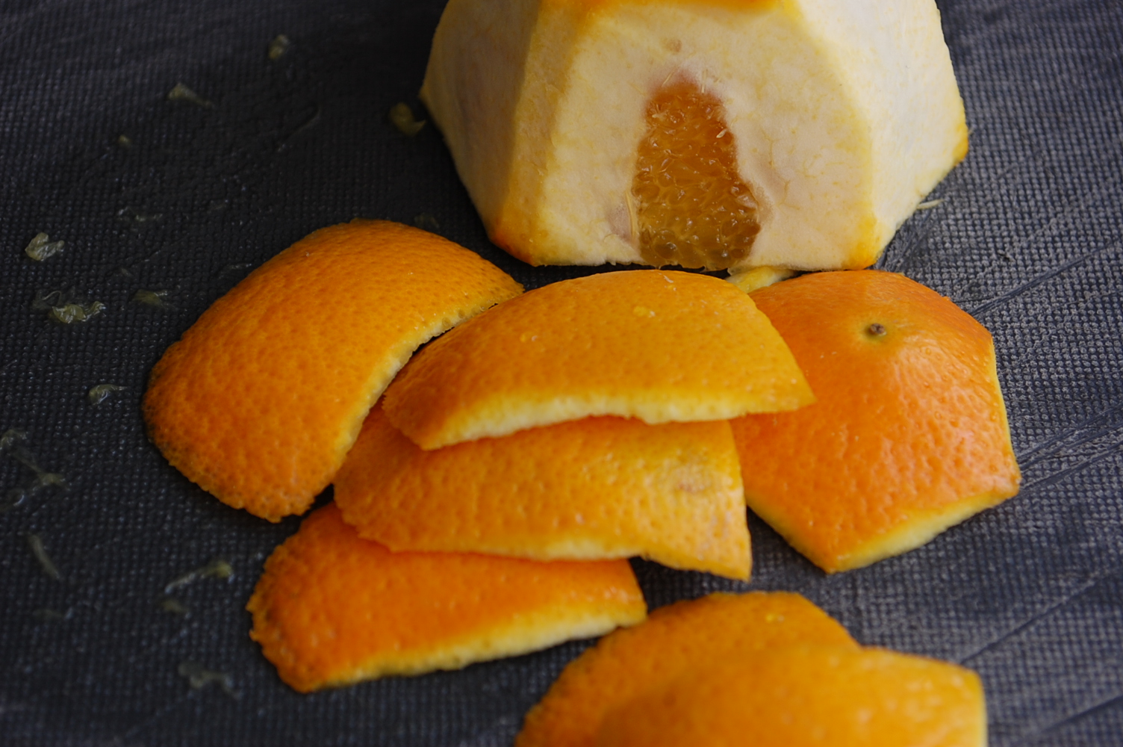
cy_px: 374
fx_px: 2431
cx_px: 562
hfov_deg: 26.0
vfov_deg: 17.5
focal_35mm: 78
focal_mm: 52
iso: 200
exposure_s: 1/100
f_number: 8
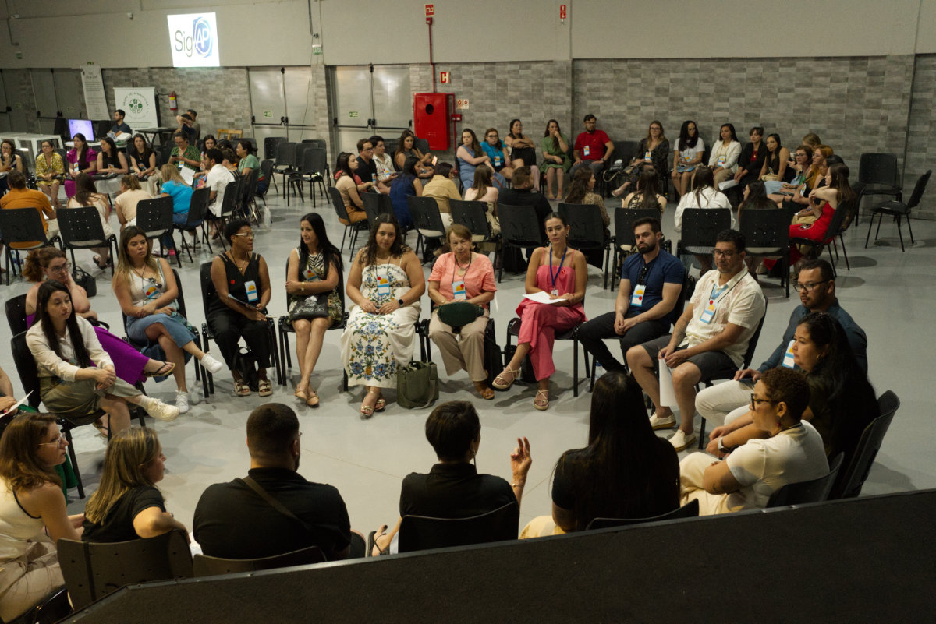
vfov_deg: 37.9
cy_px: 312
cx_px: 468
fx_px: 910
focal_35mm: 35
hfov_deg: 54.4
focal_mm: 35
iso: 10000
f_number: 5.6
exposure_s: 1/80
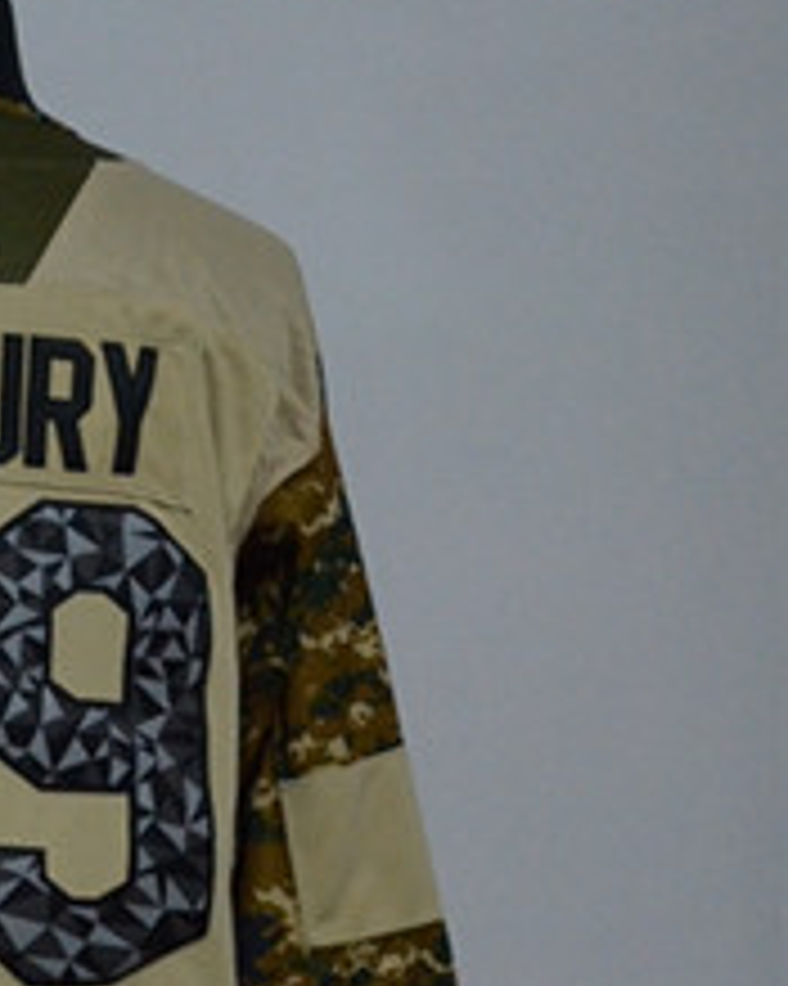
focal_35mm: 154
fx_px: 4493
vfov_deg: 12.5
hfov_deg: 9.6
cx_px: -558
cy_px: 718
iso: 4000
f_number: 5
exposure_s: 1/100
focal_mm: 40
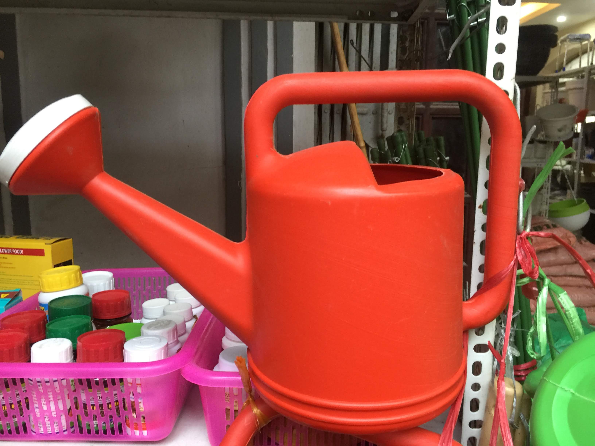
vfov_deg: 48.2
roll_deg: -1.9
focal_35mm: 29
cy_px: 223
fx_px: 498
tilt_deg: -8.8
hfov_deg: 61.7
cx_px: 298
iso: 80
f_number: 2.2
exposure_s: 1/17
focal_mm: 4.15
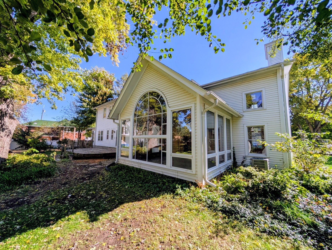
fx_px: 115
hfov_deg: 110.5
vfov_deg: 94.7
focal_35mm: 12
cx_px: 166
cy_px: 125
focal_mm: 2.02
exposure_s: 1/3436
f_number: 1.7
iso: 84
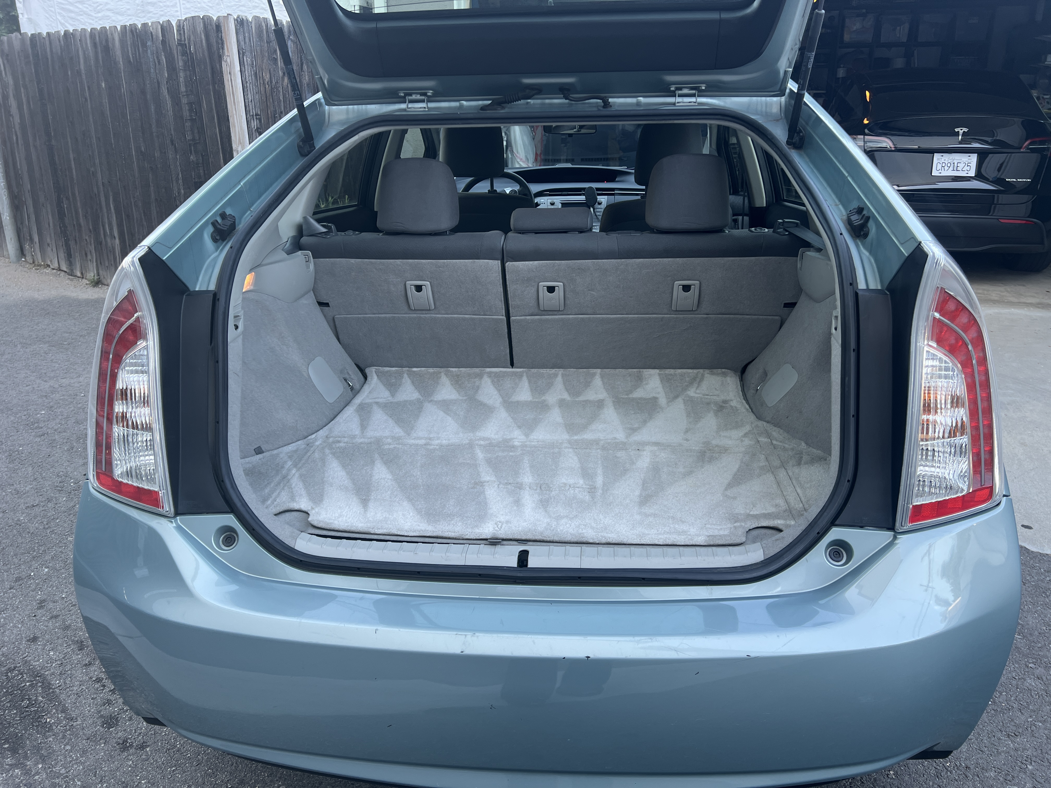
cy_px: 394
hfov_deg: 67.3
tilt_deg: -19.2
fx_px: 789
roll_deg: +0.0
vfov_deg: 53.1
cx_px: 526
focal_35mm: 26
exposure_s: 1/121
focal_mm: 5.7
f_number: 1.5
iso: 40
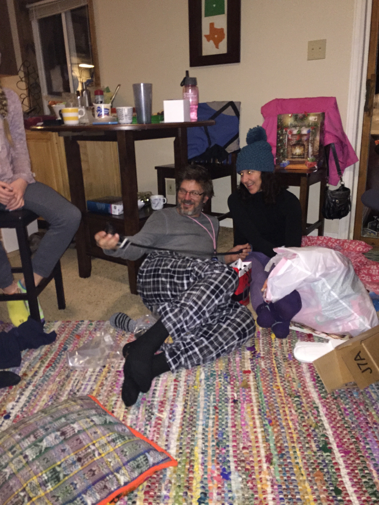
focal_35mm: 29
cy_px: 252
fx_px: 423
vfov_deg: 61.7
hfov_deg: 48.2
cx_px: 190
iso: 320
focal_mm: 4.15
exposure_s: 1/16
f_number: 2.2
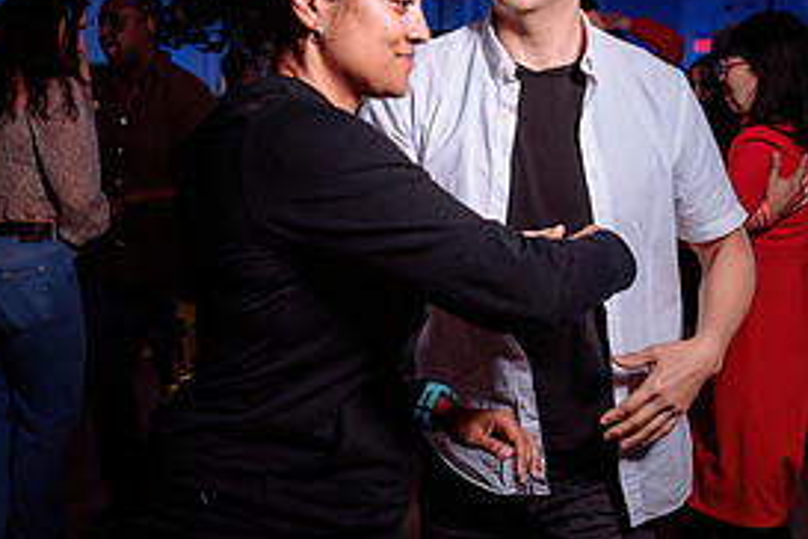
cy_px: 215
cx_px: 505
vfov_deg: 23.7
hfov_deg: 34.9
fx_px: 1279
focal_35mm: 57
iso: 1000
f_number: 2.8
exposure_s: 1/125
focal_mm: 24
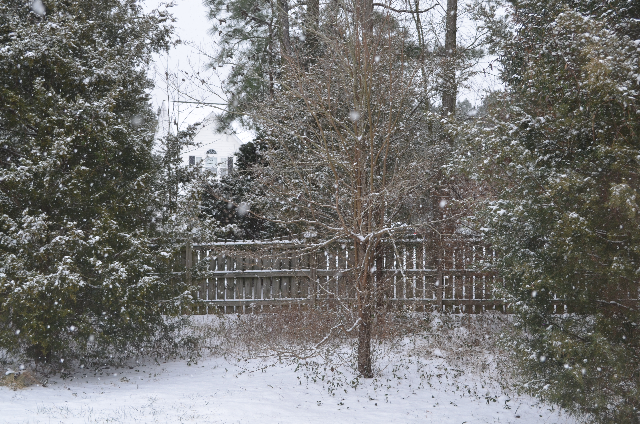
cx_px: 320
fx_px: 958
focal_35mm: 54
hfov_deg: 36.9
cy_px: 212
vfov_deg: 25.0
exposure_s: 1/200
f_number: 7.1
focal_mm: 36
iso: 200
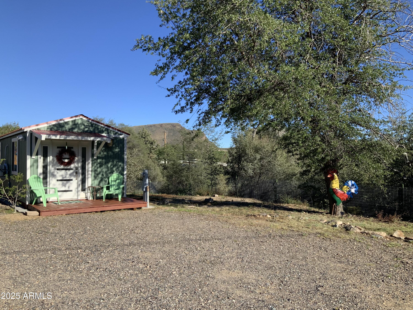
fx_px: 346
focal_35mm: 29
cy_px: 155
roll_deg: +0.0
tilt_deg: +1.8
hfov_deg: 61.7
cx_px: 206
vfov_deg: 48.2
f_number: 1.8
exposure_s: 1/1534
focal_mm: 3
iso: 16
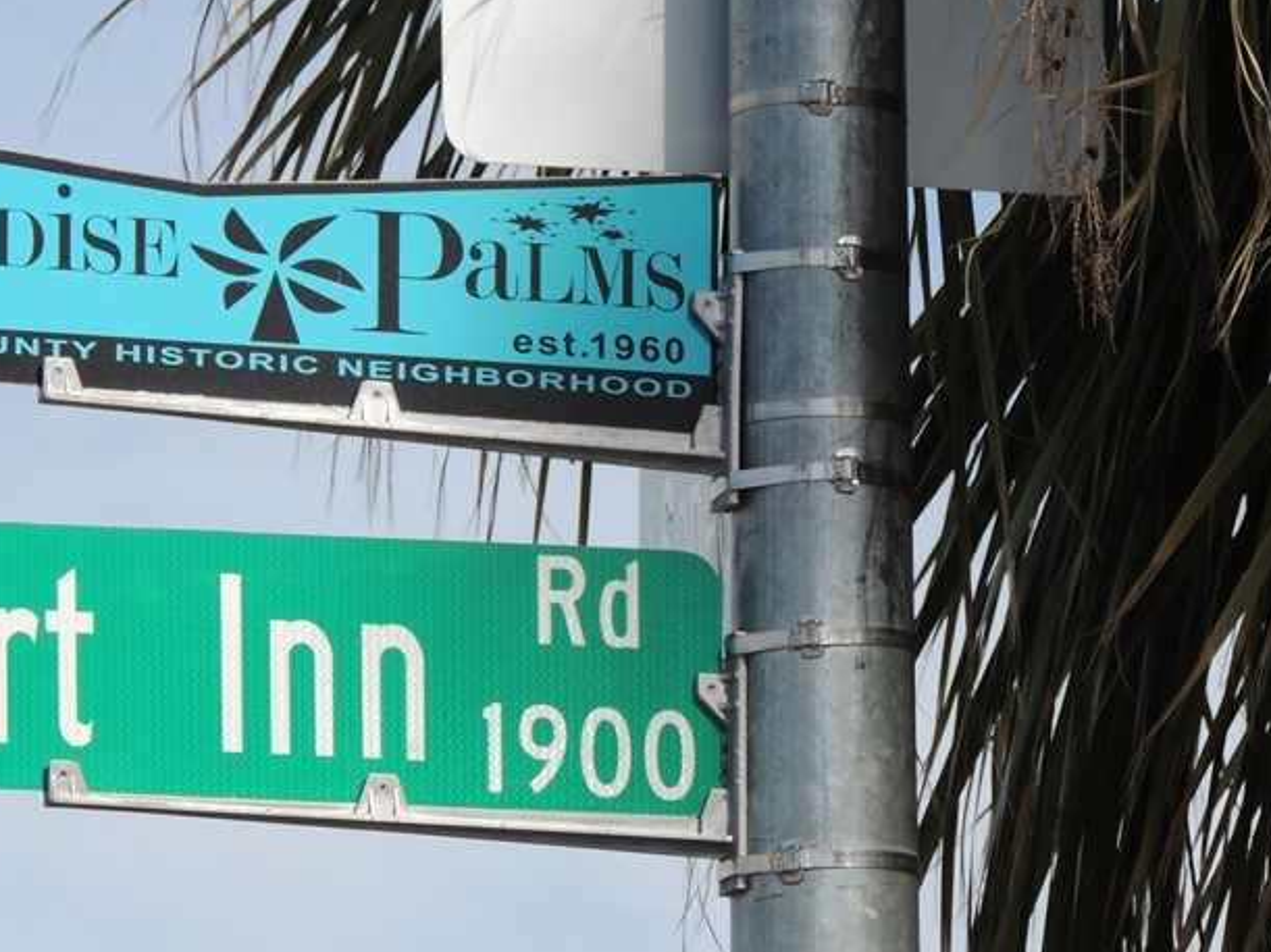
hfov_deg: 4.3
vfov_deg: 3.2
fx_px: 16923
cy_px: 420
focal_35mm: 461
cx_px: 533
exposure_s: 1/640
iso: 100
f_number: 4.7
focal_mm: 49
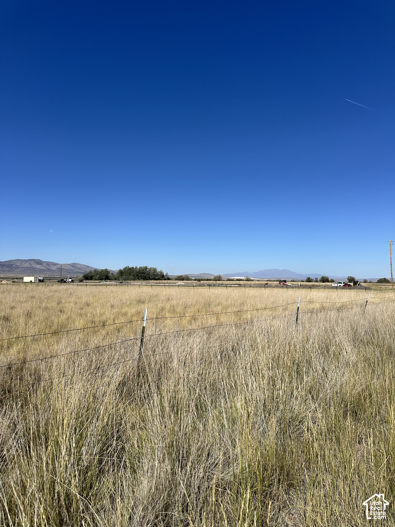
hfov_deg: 56.8
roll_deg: +0.0
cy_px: 264
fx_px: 365
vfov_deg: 71.6
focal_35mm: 24
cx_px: 198
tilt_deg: +3.8
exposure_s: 1/7042
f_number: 1.78
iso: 80
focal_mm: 6.86
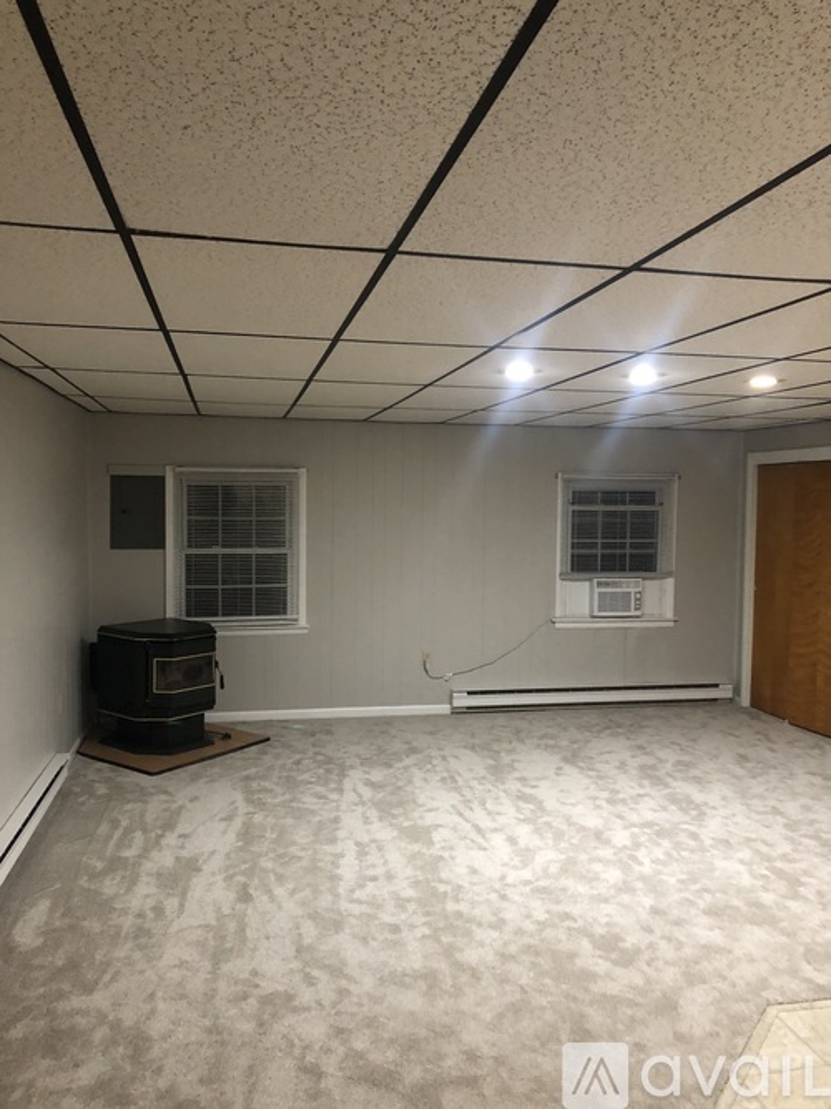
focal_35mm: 28
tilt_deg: -3.8
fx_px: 897
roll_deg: -1.7
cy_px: 554
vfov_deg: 63.5
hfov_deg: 49.7
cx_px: 416
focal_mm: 3.99
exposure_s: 1/15
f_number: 1.8
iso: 100
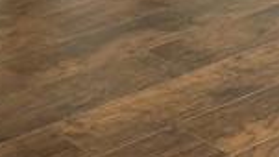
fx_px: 1110
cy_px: -316
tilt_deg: -2.7
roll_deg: -1.1
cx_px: 17
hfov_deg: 14.2
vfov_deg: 7.2
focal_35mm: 150
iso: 64
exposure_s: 1/121
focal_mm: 4.25
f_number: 1.8
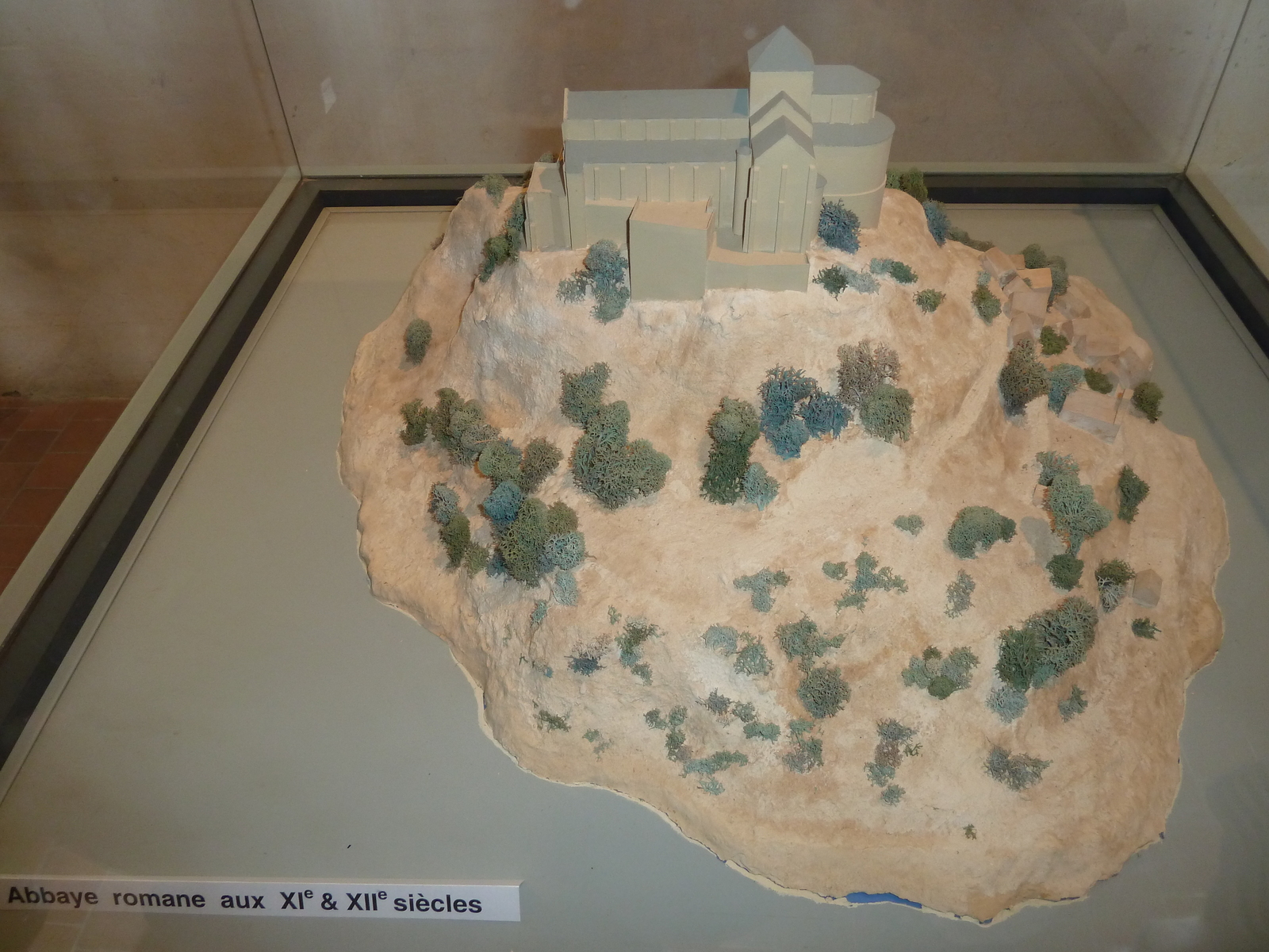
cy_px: 476
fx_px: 916
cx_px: 634
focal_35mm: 25
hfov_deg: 69.4
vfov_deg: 54.9
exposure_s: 1/30
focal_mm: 4.1
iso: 160
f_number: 3.3
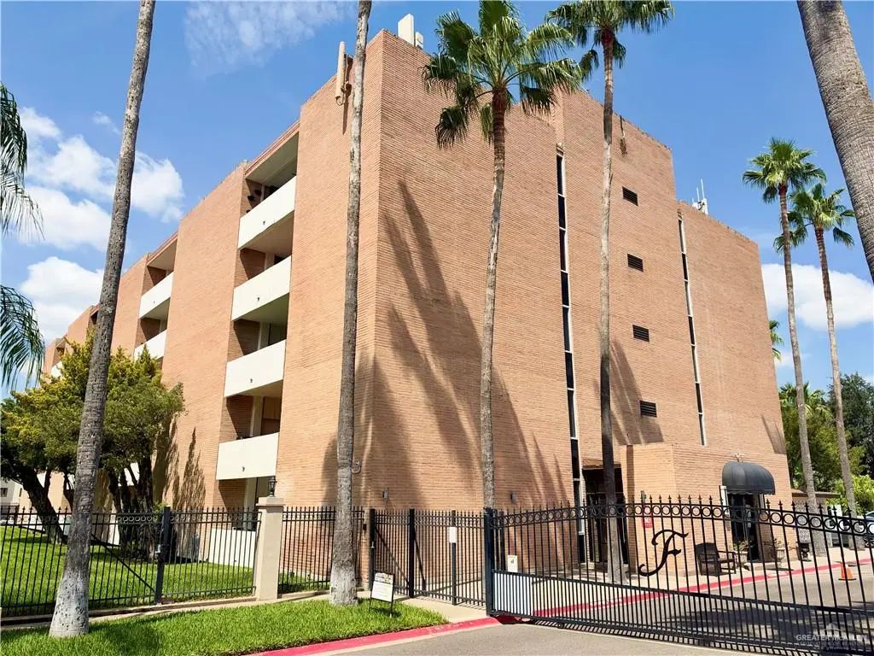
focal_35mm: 24
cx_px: 437
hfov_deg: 71.6
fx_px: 606
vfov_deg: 56.8
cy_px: 328
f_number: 1.8
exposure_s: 1/5587
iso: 80
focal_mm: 6.93
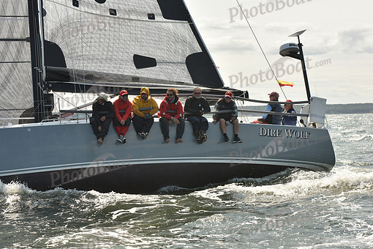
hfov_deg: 18.9
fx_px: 1119
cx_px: 191
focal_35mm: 108
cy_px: 120
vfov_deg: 12.7
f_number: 8
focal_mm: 95
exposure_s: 1/800
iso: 250
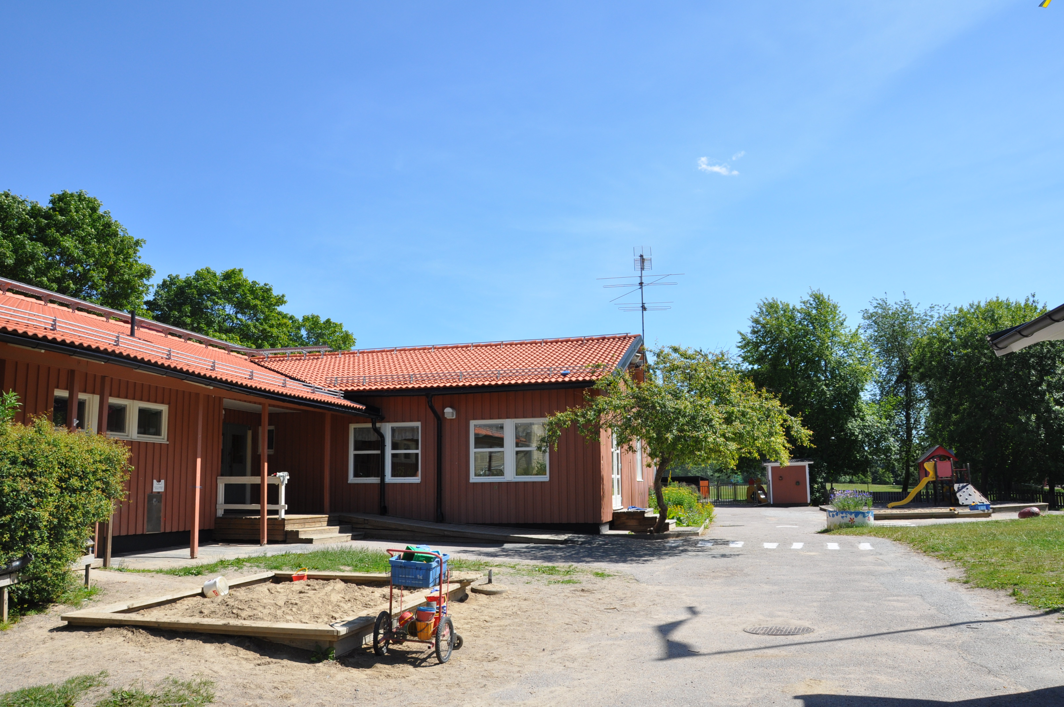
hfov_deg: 67.4
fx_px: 797
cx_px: 532
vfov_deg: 47.8
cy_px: 354
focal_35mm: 27
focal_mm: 18
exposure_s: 1/320
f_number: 9
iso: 250
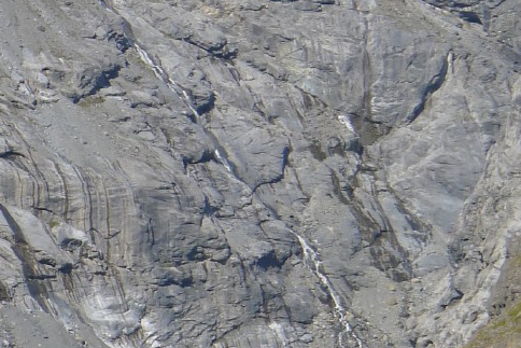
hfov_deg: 6.9
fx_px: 4299
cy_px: 261
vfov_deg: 4.6
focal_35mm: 297
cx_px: 5
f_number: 4
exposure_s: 1/800
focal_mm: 19.2
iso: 80
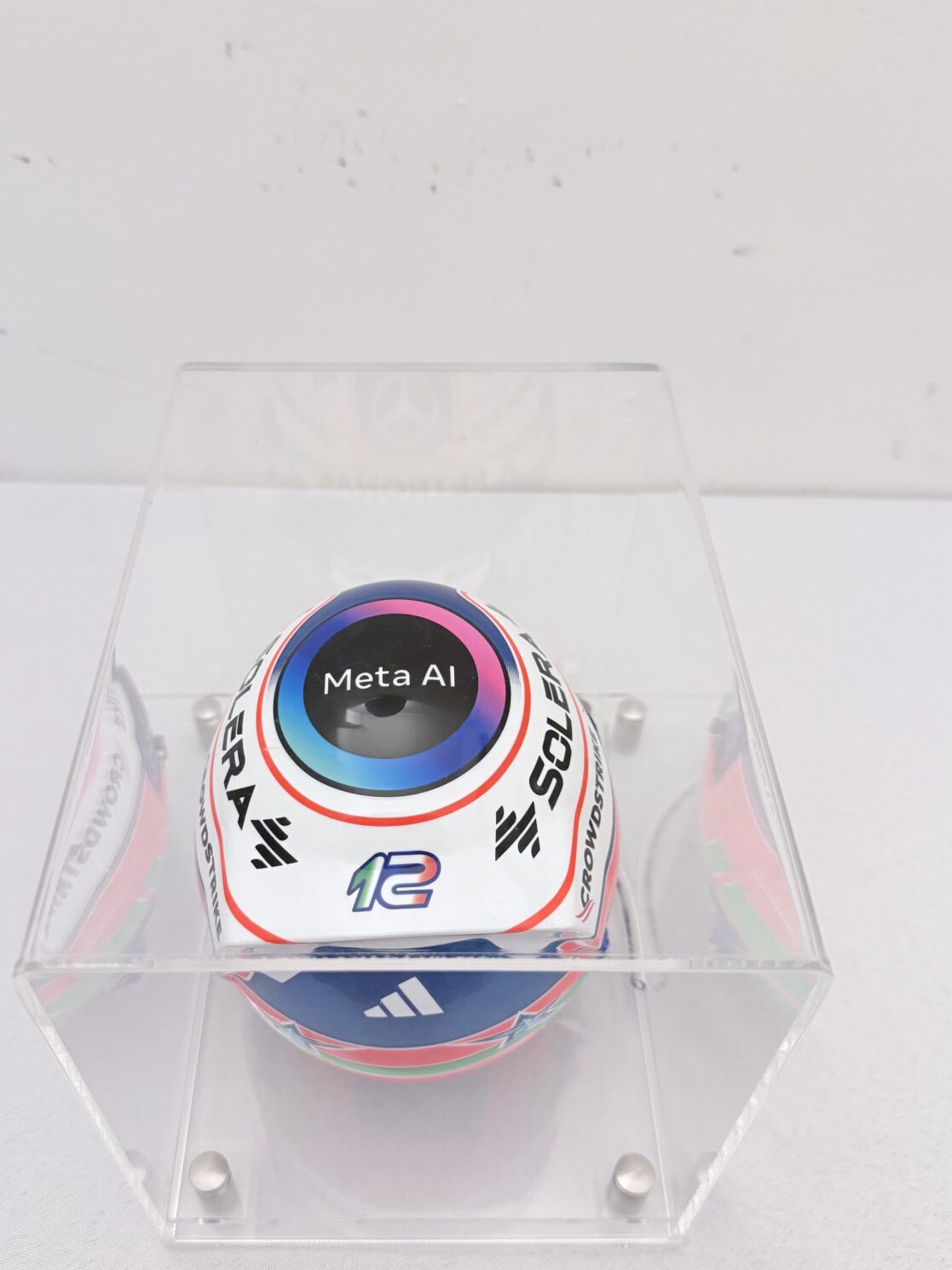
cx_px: 418
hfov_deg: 48.1
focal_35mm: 29
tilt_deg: -47.2
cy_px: 650
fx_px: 1064
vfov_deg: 61.7
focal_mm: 6.76
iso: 400
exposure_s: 1/50
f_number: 1.78
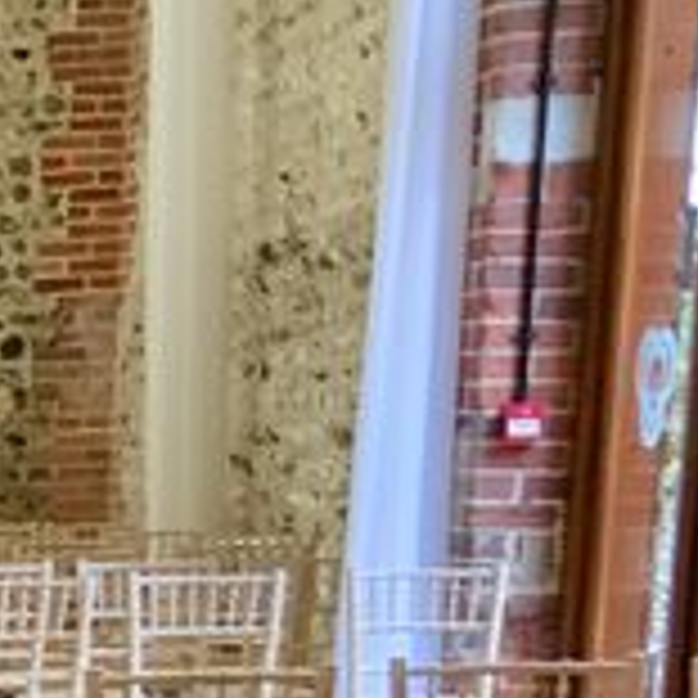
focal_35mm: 141
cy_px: 1283
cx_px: -862
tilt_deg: -15.2
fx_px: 3217
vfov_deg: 11.4
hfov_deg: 10.9
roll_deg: +0.7
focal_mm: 3
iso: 200
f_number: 1.8
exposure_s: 1/33
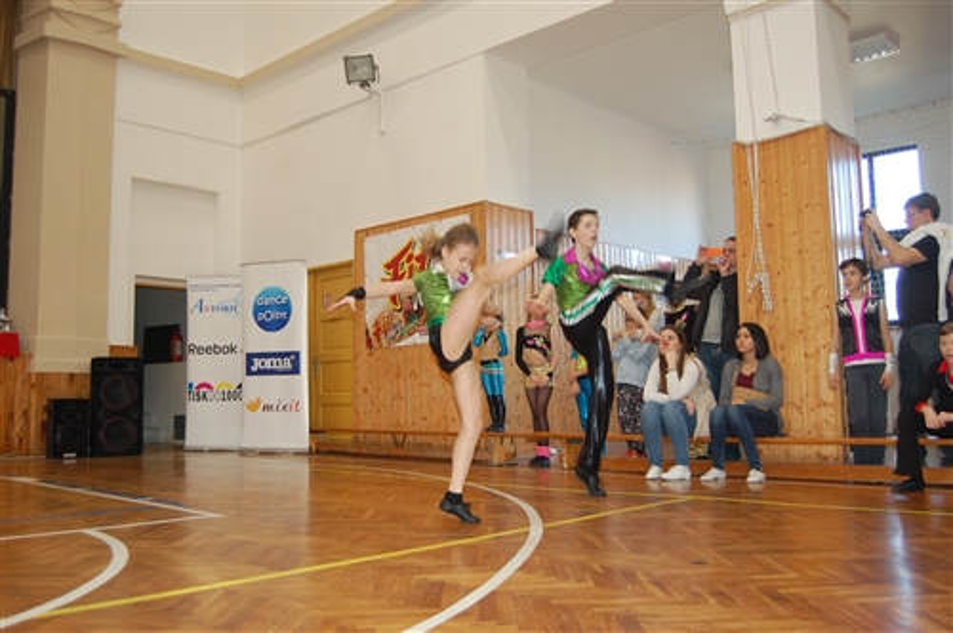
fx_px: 872
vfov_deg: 39.9
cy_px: 316
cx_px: 476
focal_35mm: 33
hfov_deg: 57.3
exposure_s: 1/60
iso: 400
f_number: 3.8
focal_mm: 22
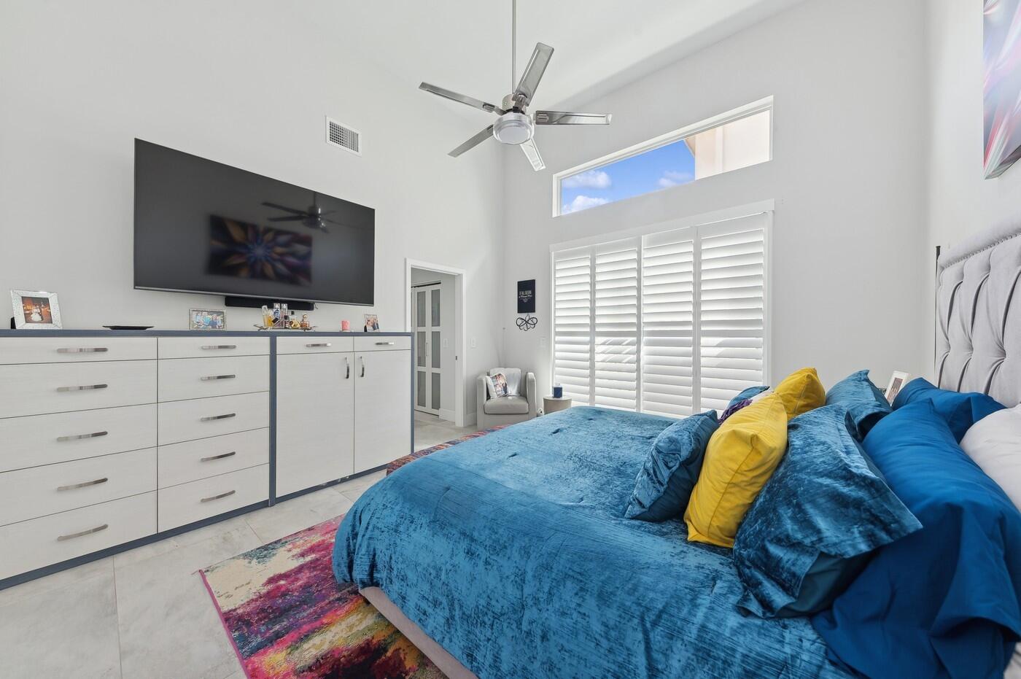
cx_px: 510
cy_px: 340
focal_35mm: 12
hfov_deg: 112.7
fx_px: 340
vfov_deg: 89.9
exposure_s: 1/10
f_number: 8
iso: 100
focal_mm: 12
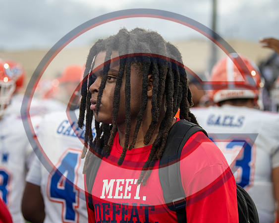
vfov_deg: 17.8
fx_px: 712
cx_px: 123
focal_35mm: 86
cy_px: 113
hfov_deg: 22.1
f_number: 2.8
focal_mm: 70
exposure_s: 1/1000
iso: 1250
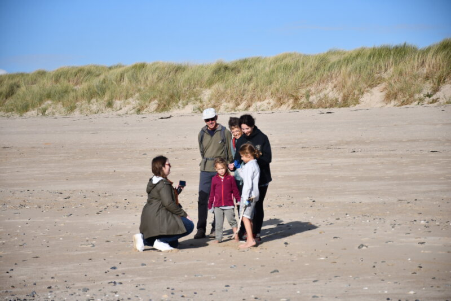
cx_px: 226
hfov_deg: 13.1
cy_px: 150
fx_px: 1966
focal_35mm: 157
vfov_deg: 8.7
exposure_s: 1/3200
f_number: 5.6
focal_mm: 105
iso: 400
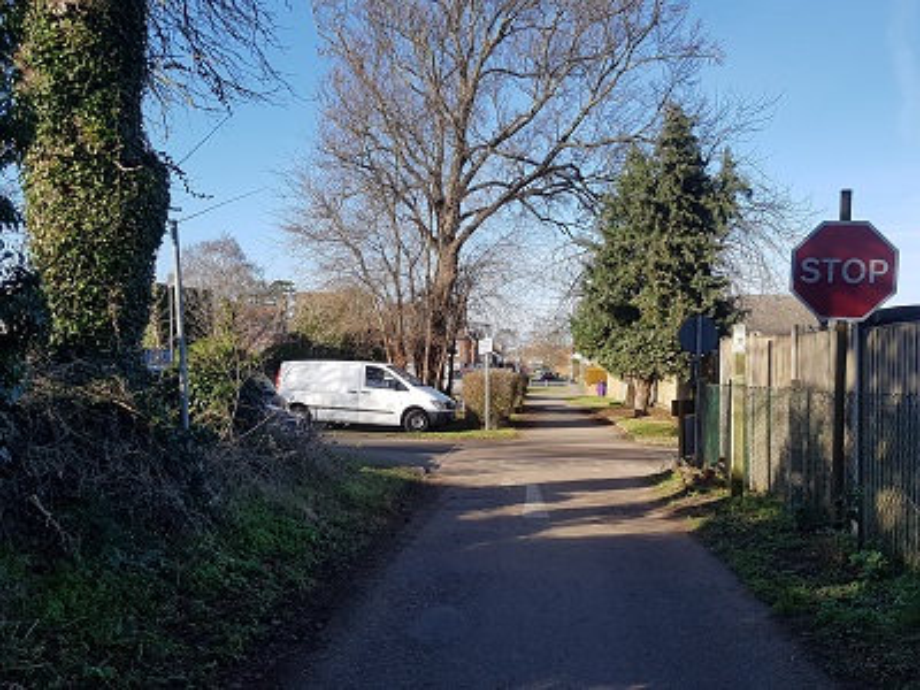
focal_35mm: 26
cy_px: 345
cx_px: 460
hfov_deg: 67.3
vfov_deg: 53.1
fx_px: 691
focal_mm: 4.2
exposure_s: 1/1508
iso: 50
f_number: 1.7
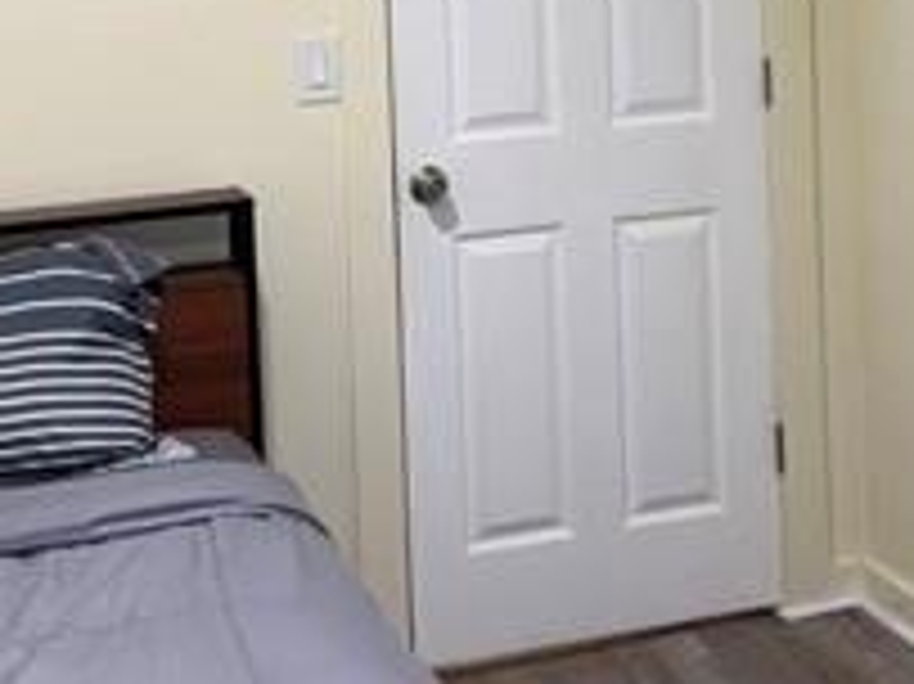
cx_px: 684
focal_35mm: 82
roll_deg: +2.7
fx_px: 2164
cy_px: -32
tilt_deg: -2.8
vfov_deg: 17.5
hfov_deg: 23.6
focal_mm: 4.25
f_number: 1.8
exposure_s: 1/60
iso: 125
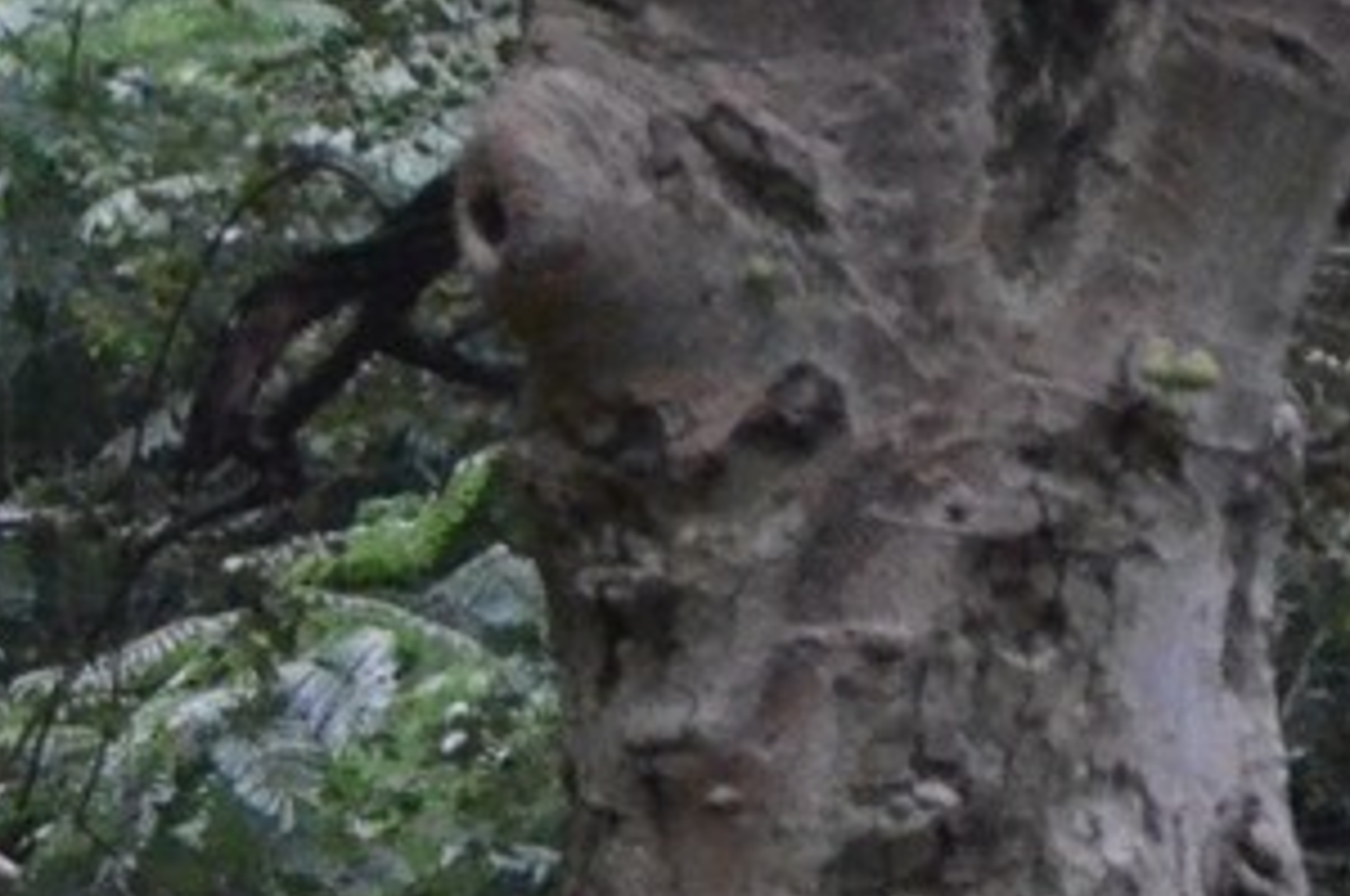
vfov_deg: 2.7
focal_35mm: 499
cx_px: -2871
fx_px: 18682
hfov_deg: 4.0
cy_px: 1189
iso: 5000
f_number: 5
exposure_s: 1/320
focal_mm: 52
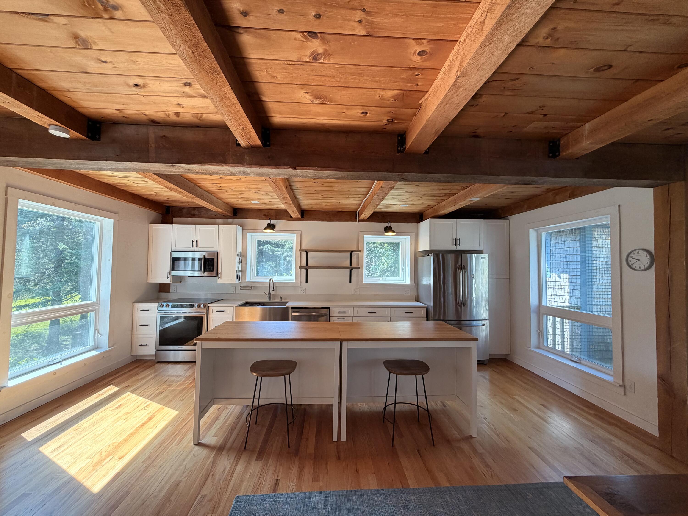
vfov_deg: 85.7
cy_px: 258
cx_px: 344
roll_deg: -0.3
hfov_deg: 102.1
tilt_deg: +2.2
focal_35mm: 14
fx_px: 278
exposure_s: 1/120
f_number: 2.2
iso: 125
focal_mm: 2.22
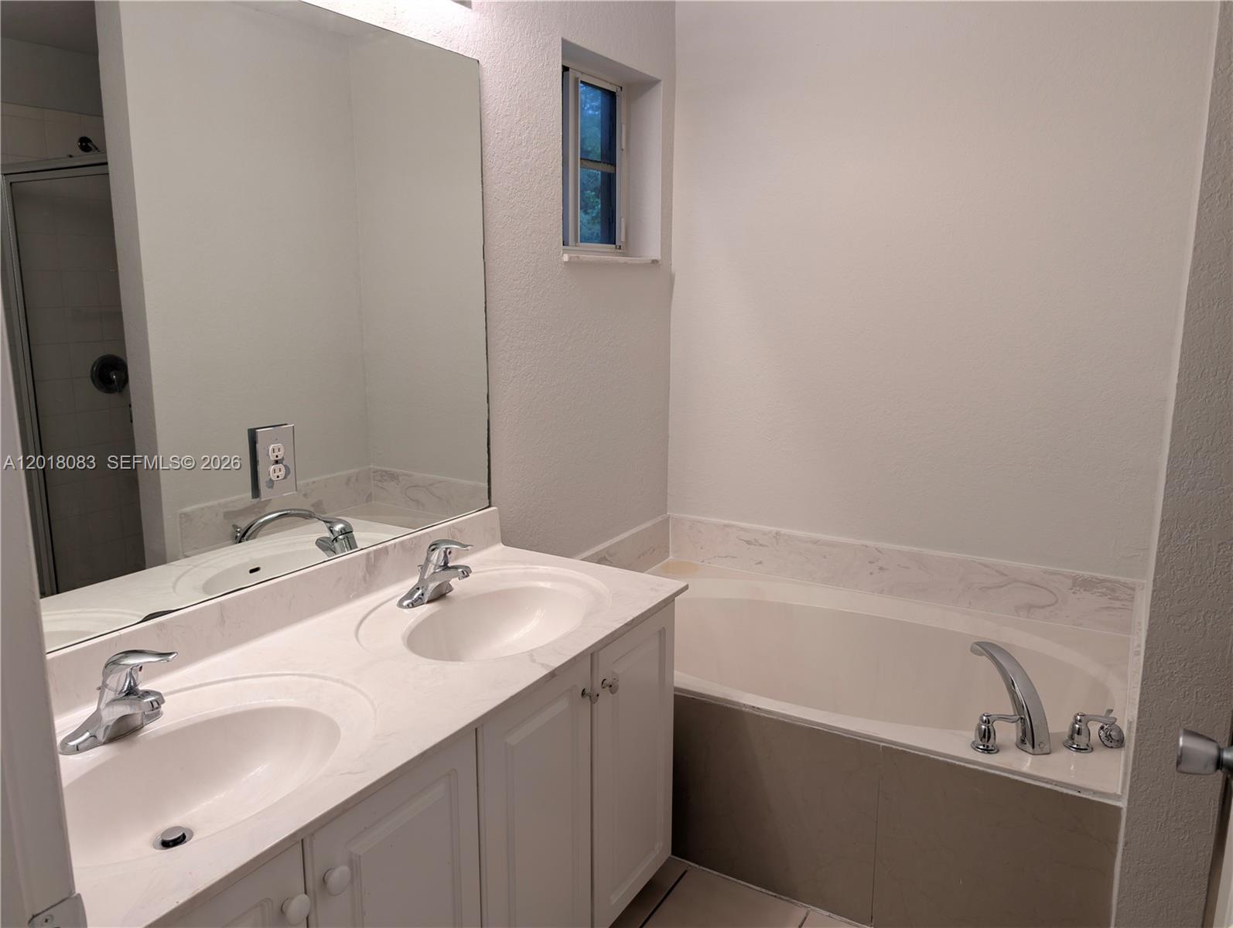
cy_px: 464
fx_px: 856
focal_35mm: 24
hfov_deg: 71.5
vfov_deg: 56.9
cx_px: 616
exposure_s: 1/120
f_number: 1.68
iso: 93
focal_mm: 6.9
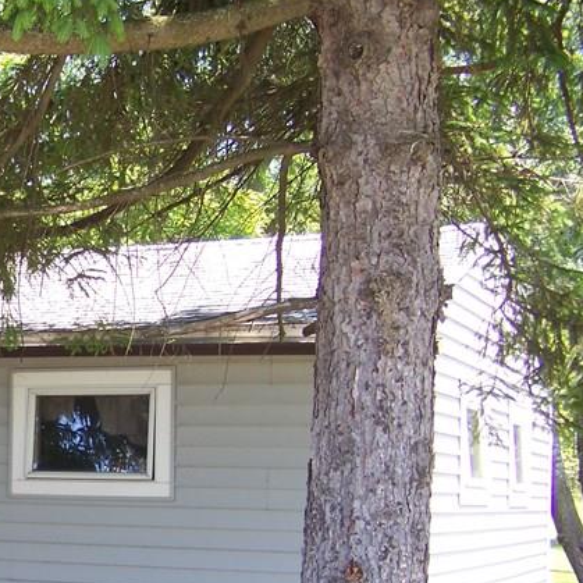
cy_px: 455
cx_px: -83
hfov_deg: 20.0
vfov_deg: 20.9
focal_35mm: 82
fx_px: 1562
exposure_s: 1/100
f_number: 2.8
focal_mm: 6.3
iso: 64
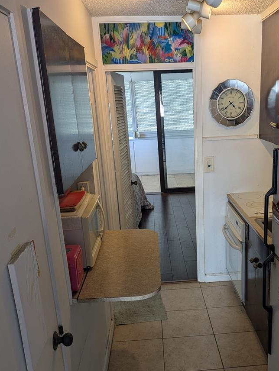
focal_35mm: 35
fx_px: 376
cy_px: 229
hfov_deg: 40.3
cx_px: 182
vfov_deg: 52.1
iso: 40
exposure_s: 1/24
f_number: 1.89
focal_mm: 5.43
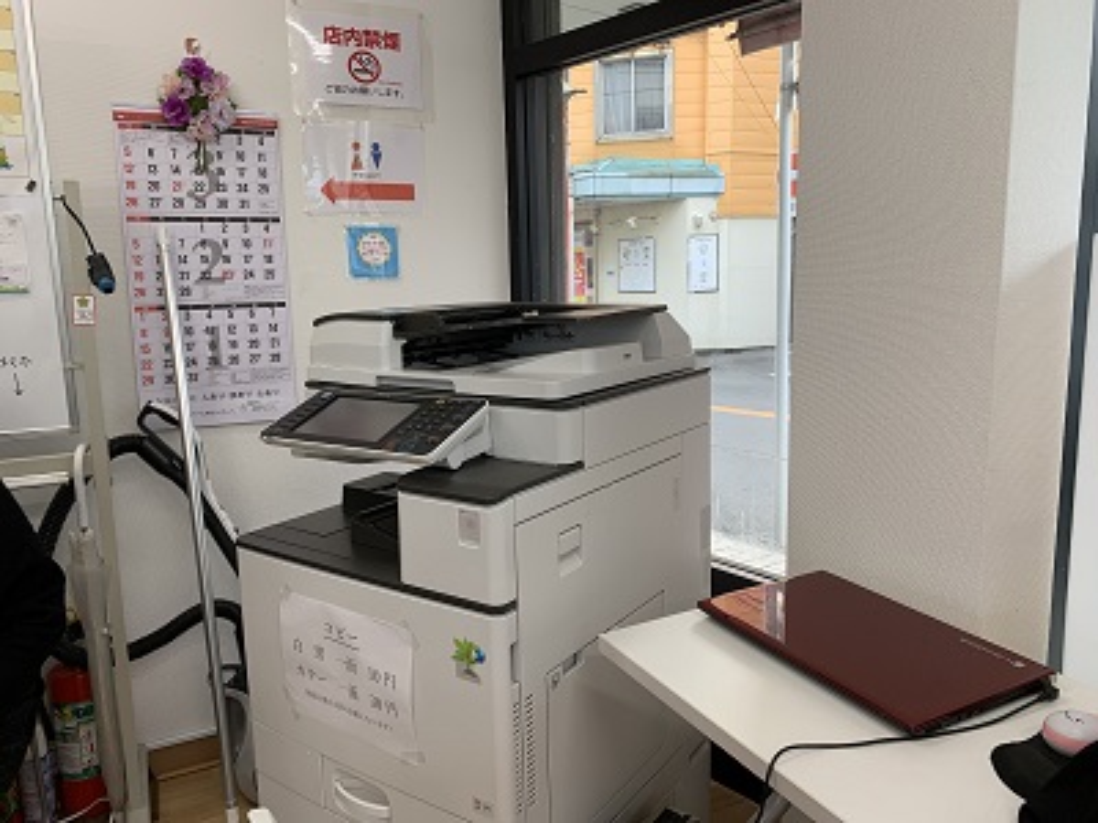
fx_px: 825
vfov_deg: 53.1
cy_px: 412
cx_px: 549
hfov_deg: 67.3
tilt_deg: -9.7
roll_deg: +1.7
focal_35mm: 26
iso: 25
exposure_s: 1/122
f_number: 1.8
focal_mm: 4.25
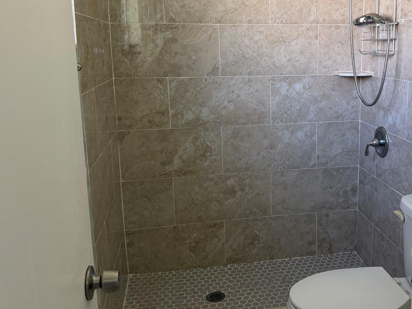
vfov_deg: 38.6
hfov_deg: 49.3
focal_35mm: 37
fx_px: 440
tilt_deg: -11.1
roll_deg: -0.1
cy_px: 130
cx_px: 275
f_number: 1.78
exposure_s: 1/121
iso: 160
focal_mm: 6.76
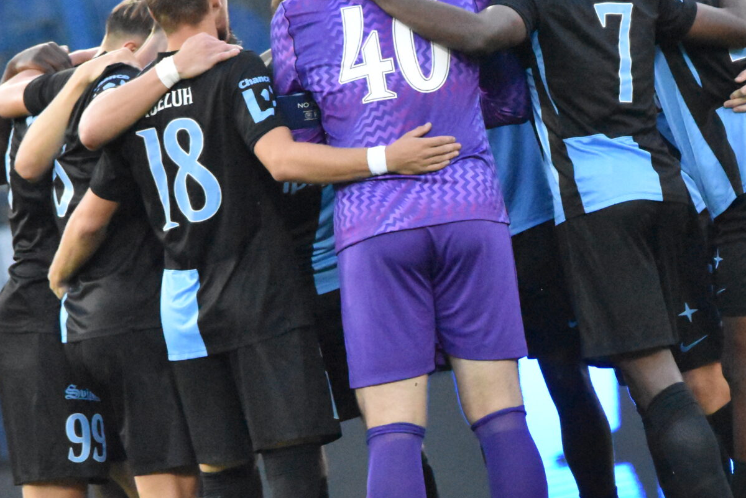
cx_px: 443
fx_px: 27848
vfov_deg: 1.0
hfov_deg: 1.5
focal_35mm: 1344
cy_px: 224
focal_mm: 420
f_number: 6
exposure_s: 1/1250
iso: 11400
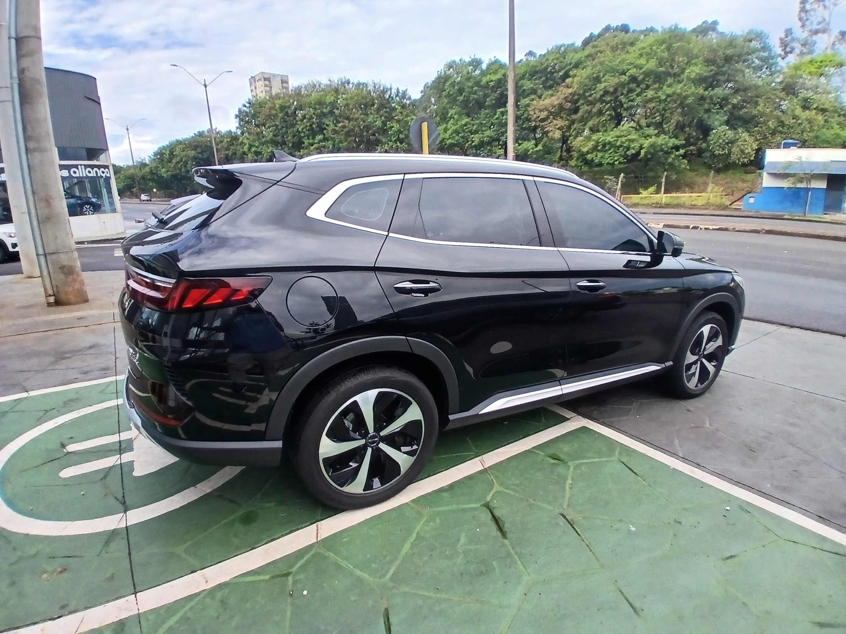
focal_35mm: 17
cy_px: 317
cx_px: 423
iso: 50
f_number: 2.2
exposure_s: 1/500
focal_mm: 1.4
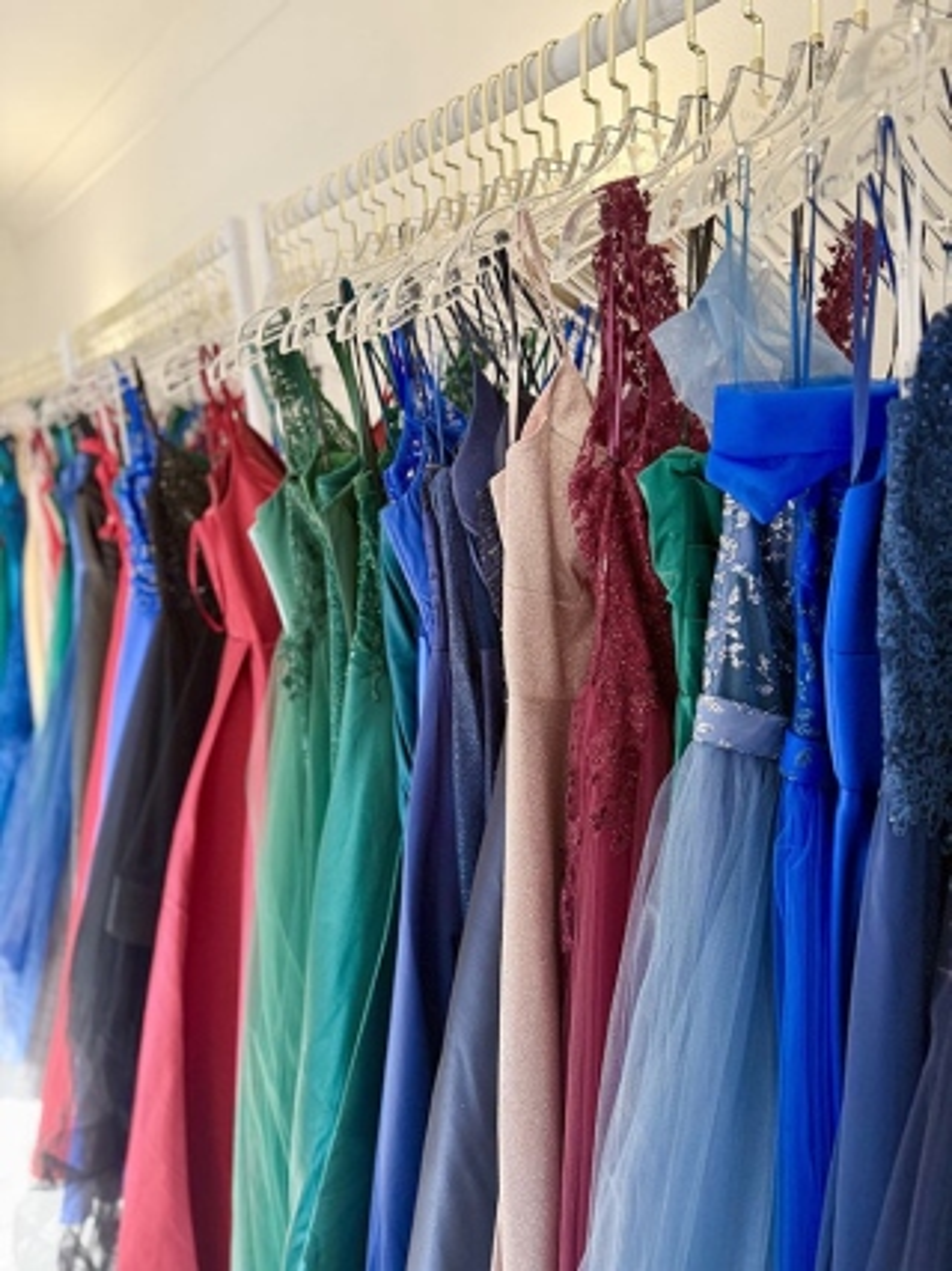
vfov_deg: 71.6
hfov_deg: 56.8
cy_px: 636
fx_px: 880
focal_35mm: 24
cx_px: 476
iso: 200
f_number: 1.78
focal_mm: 6.76
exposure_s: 1/98
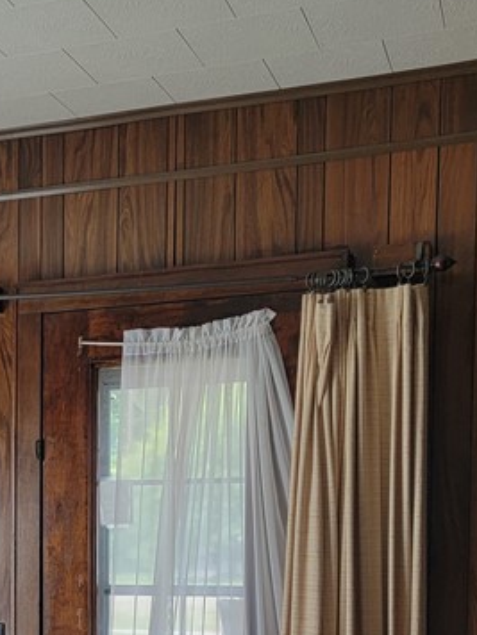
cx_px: -55
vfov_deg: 26.9
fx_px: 1268
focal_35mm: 69
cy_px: 601
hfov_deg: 20.3
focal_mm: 6.7
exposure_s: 1/120
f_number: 1.8
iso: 100
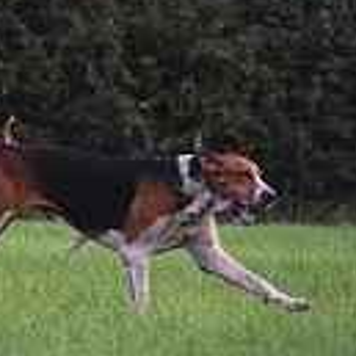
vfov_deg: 2.7
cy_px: -36
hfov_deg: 2.7
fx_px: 7575
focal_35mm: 651
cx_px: -411
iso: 3200
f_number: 5.6
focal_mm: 170
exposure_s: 1/1250
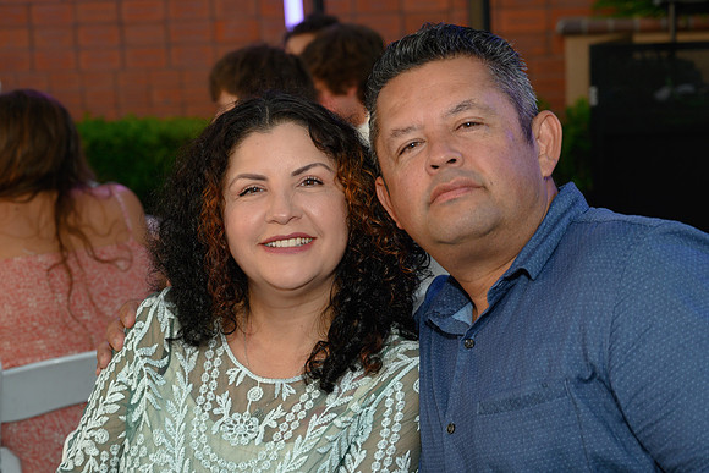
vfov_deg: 16.6
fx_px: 1625
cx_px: 354
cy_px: 236
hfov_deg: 24.6
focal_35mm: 82
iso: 320
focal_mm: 55
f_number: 4
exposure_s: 1/100
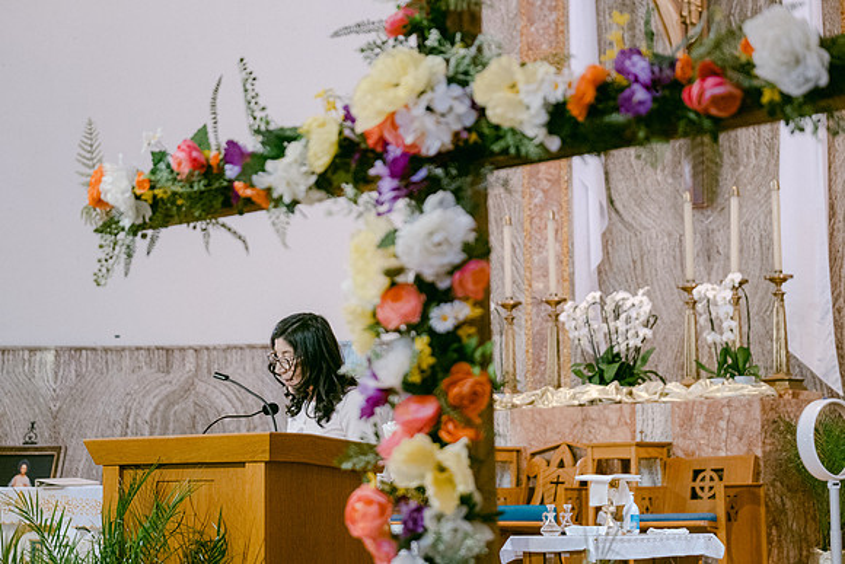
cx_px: 422
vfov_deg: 14.4
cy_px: 282
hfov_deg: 21.5
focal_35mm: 95
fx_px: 2230
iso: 1600
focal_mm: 63.4
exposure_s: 1/75
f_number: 2.8
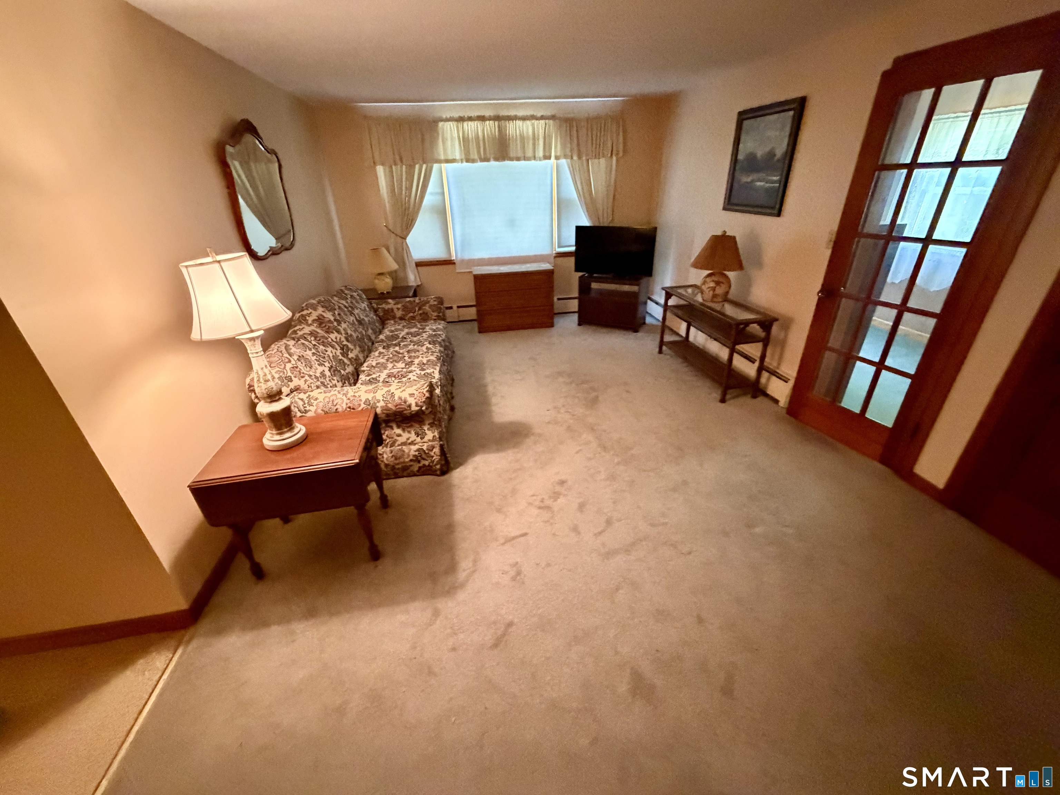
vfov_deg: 85.7
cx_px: 530
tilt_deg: -27.3
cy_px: 398
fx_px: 429
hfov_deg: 102.1
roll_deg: +2.8
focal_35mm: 14
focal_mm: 2.22
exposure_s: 1/60
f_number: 2.2
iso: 1250
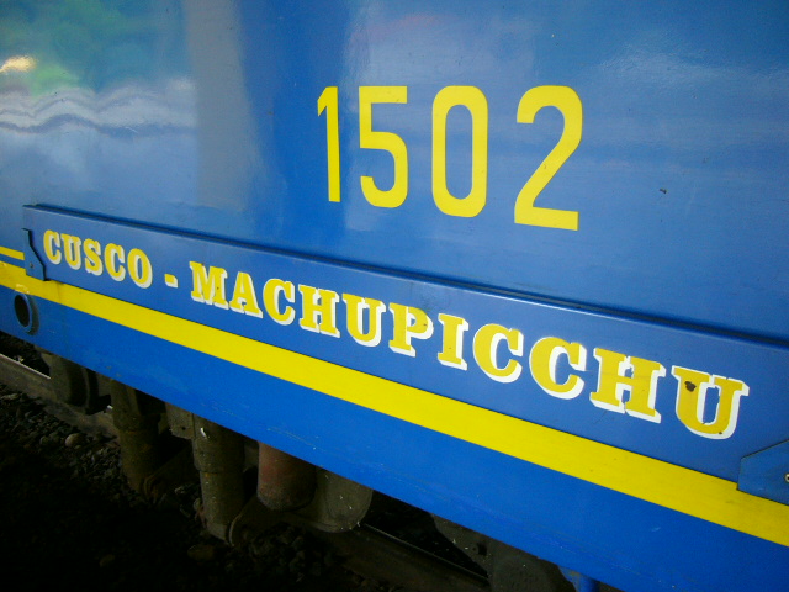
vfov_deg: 40.7
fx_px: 798
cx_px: 394
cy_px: 296
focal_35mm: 35
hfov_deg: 52.6
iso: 100
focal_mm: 5.8
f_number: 2.8
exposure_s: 1/25
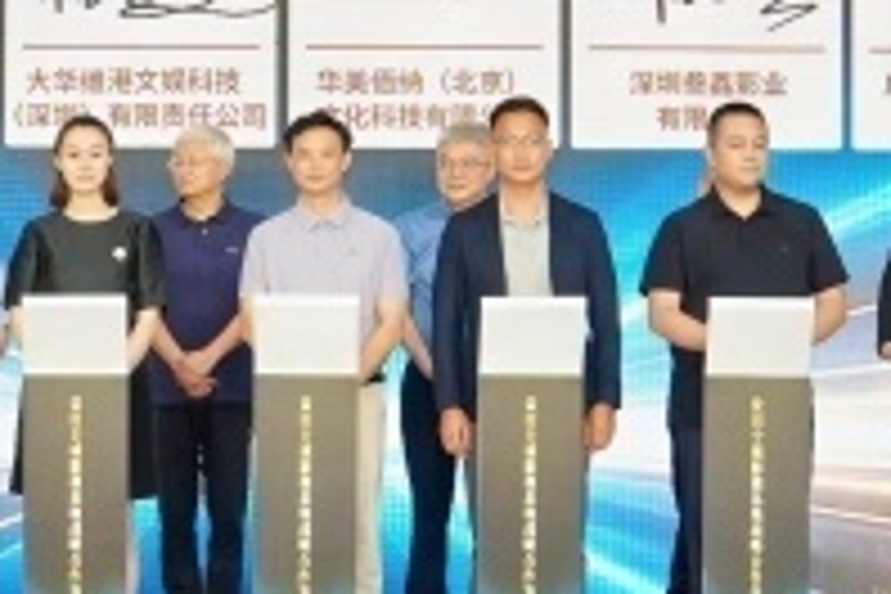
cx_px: 288
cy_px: -81
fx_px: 4801
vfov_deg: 7.0
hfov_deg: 10.6
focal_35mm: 194
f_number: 4
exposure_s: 1/80
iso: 640
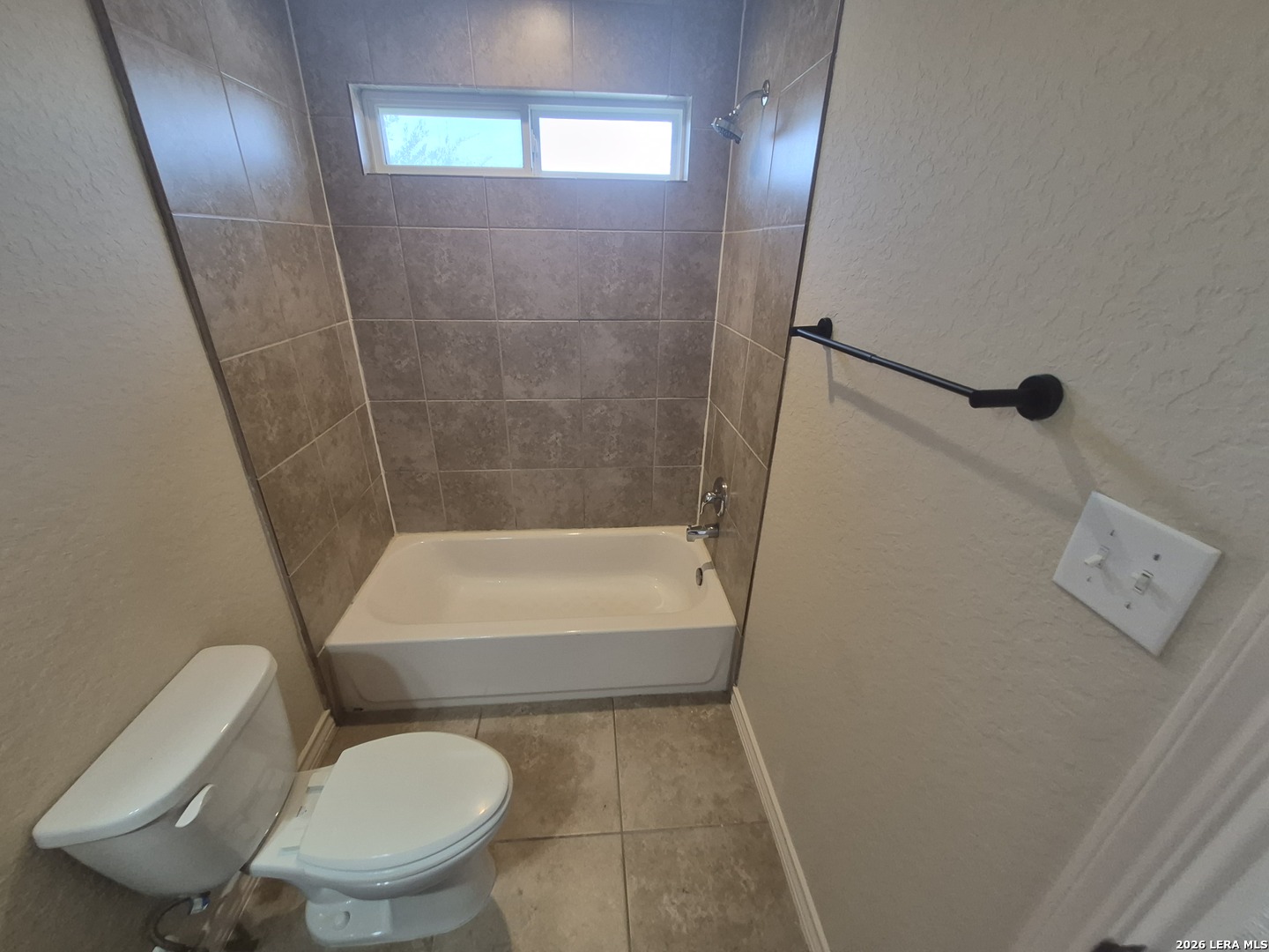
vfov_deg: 89.9
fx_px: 477
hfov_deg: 106.2
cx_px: 634
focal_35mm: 13
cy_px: 476
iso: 200
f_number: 2.2
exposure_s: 1/60
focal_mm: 1.74
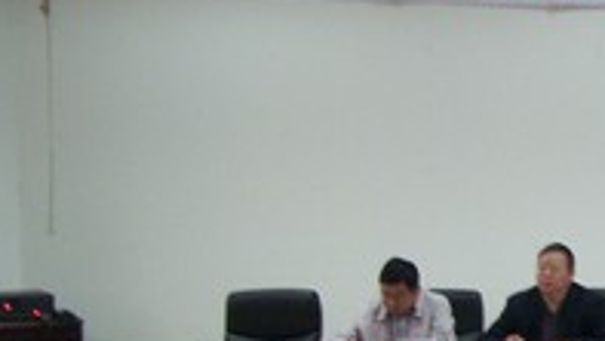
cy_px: 315
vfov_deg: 11.5
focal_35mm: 105
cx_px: 759
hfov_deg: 19.0
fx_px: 1685
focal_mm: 6.3
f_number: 2.8
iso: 140
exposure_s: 1/10
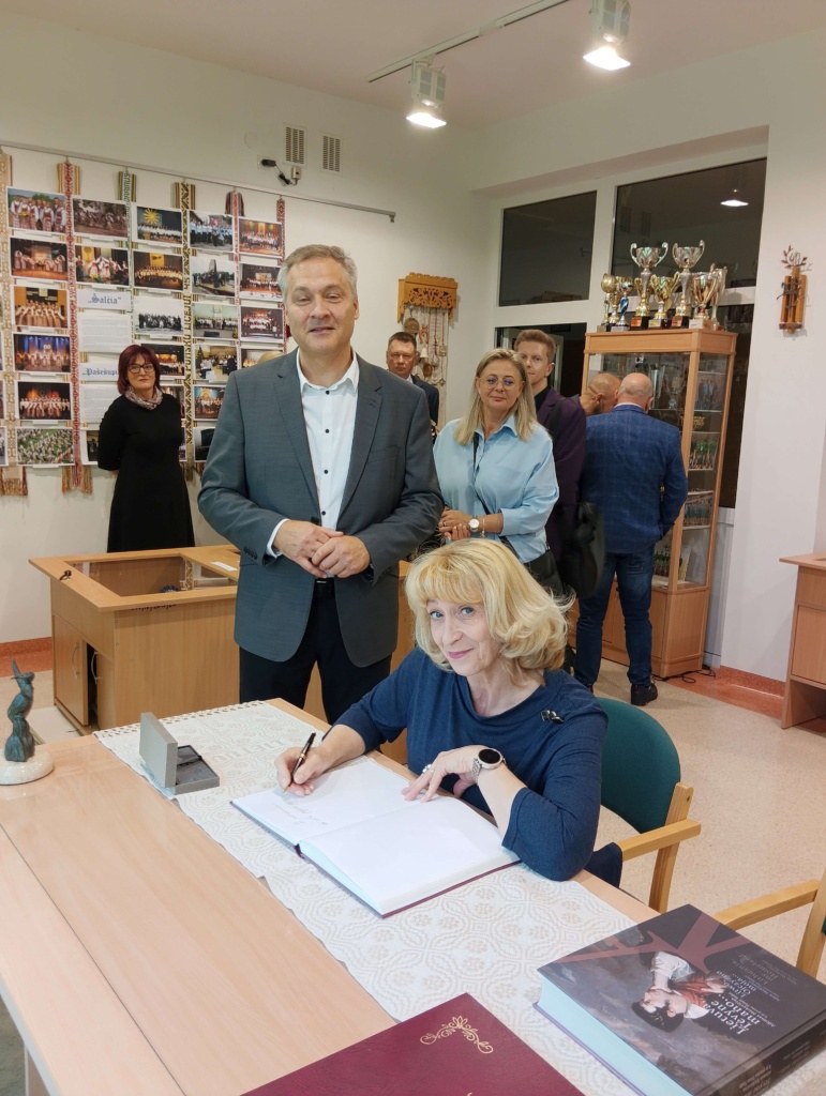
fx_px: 889
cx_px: 413
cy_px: 548
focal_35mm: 28
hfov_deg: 49.9
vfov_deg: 63.4
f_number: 1.8
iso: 93
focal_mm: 4.22
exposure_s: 1/50
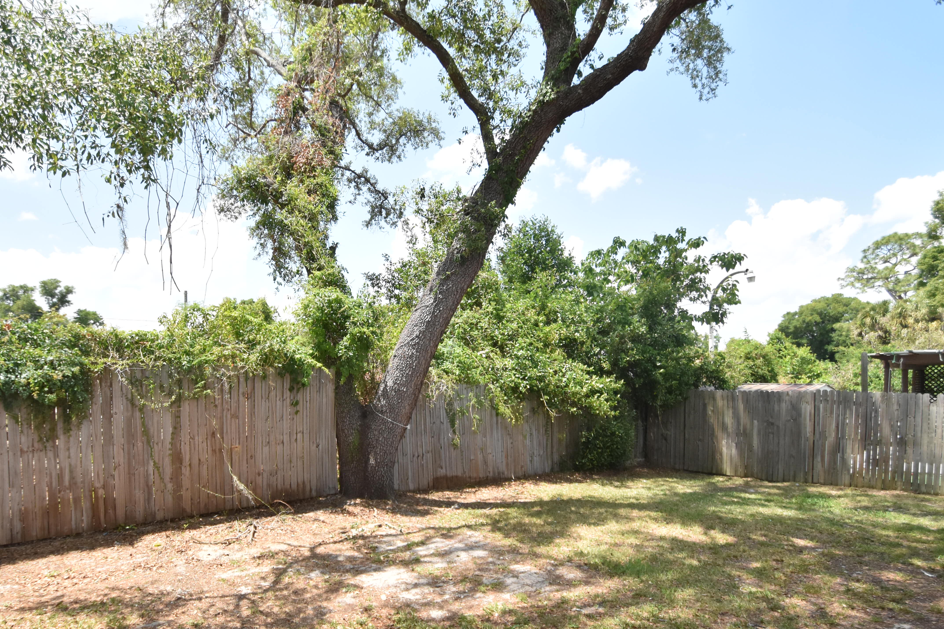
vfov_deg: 58.7
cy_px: 395
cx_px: 410
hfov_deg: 80.8
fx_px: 551
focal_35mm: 21
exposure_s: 1/4000
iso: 800
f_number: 3.5
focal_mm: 10
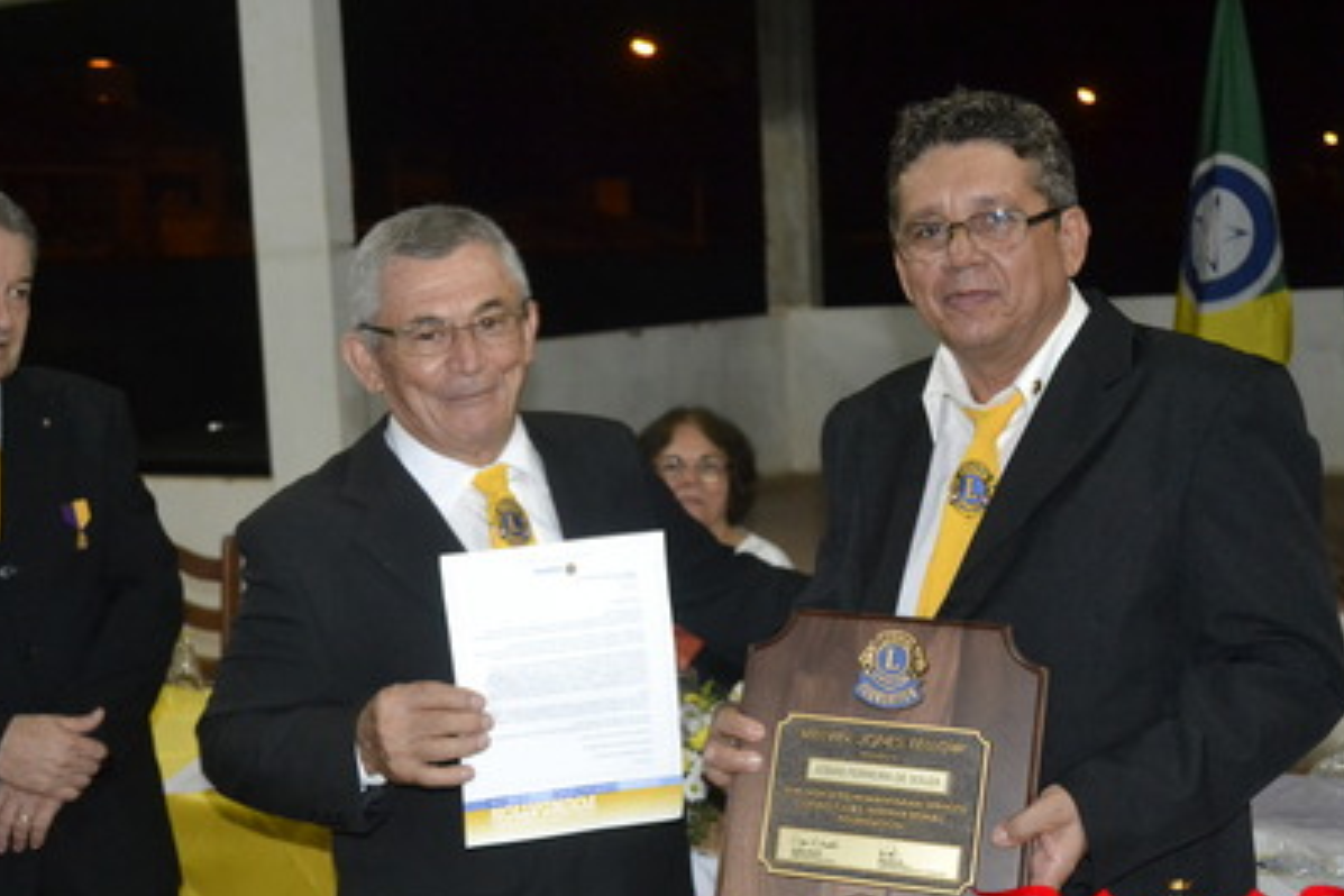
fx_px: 2151
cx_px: 608
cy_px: 552
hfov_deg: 34.7
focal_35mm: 58
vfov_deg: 23.5
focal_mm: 31
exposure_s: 1/60
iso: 3200
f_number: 4
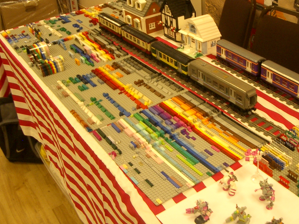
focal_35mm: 46
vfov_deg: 31.3
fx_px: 397
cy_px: 82
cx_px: 177
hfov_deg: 41.1
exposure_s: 1/25
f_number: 2.6
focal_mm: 5.8
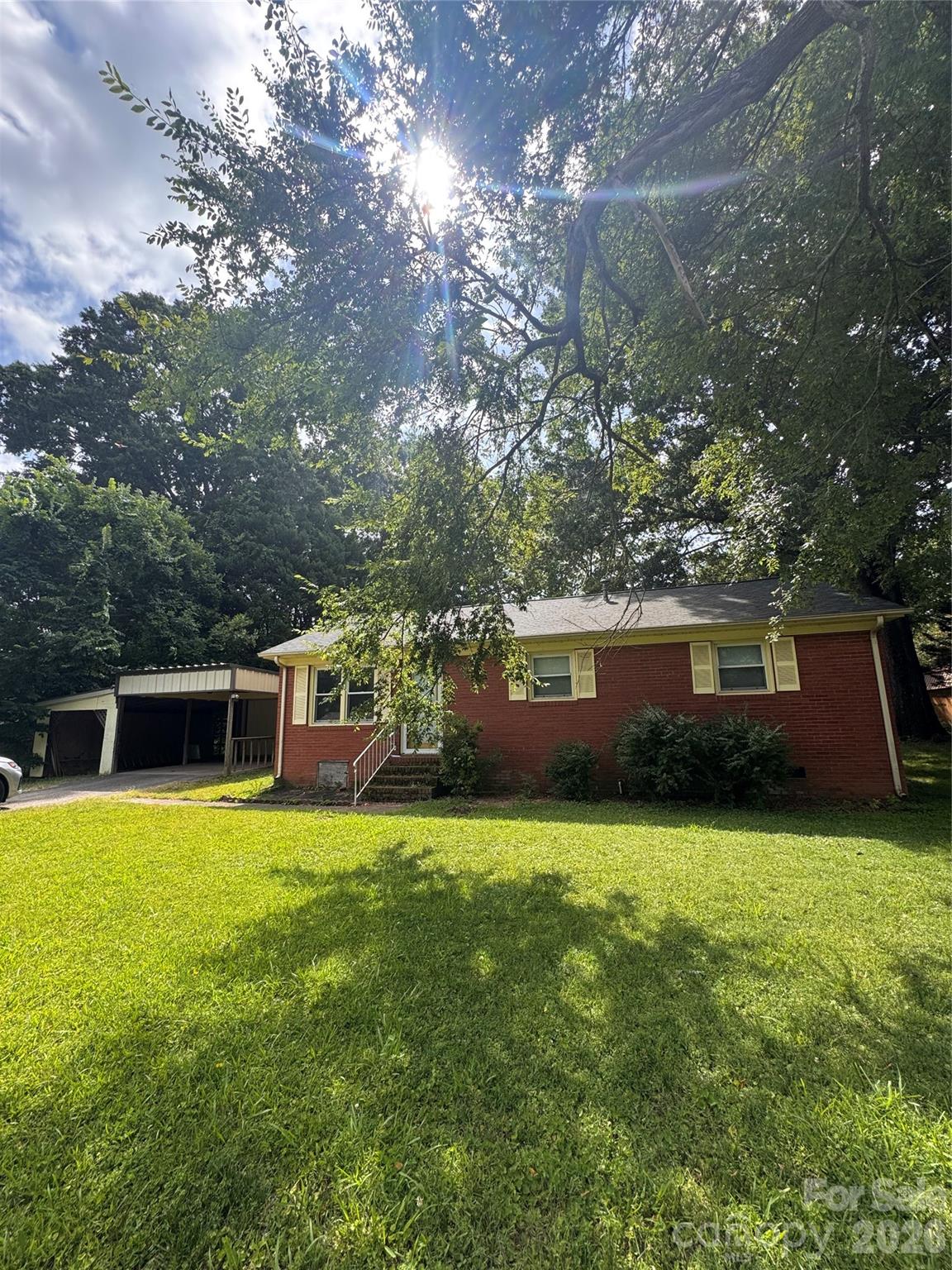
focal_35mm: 14
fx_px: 513
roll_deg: +2.4
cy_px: 635
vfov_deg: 102.1
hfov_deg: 85.7
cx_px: 476
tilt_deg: +12.3
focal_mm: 2.22
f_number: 2.2
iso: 50
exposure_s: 1/596
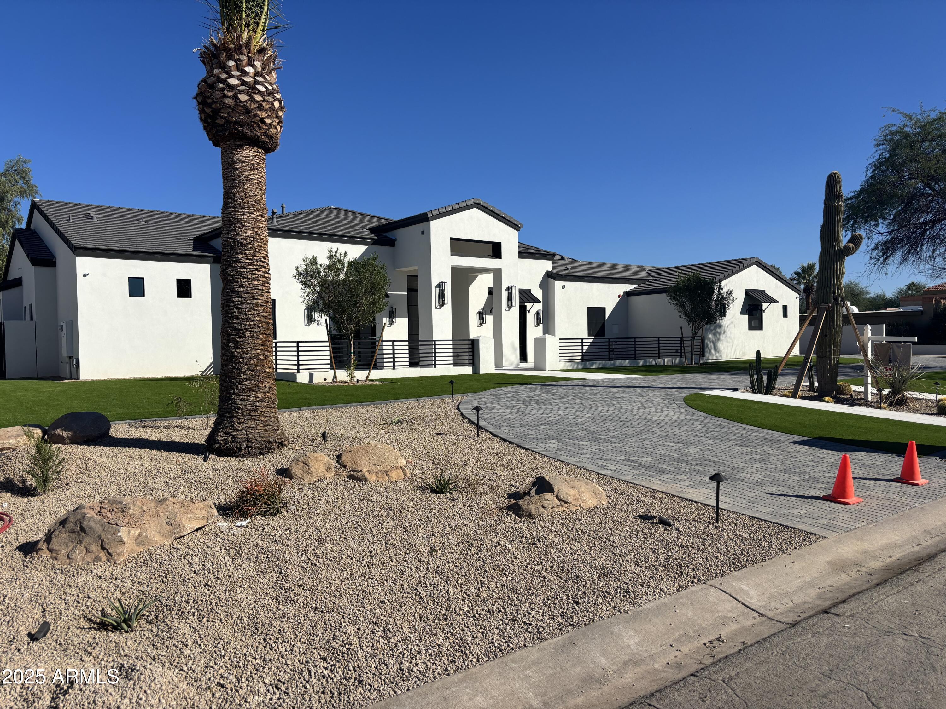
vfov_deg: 53.1
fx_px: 711
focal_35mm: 26
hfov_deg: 67.3
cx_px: 473
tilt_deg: -1.5
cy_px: 354
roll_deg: +0.5
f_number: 1.6
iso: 50
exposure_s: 1/5618
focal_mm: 5.96
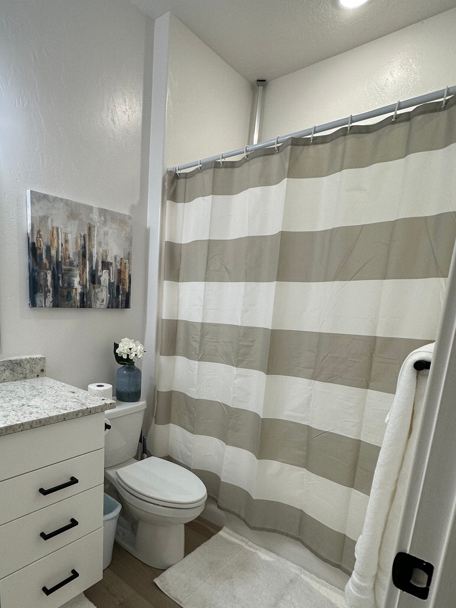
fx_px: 369
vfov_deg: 77.8
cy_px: 375
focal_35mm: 21
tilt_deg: -12.7
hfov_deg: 62.0
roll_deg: -2.4
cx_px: 154
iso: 125
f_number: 2.2
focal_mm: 2.22
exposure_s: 1/120
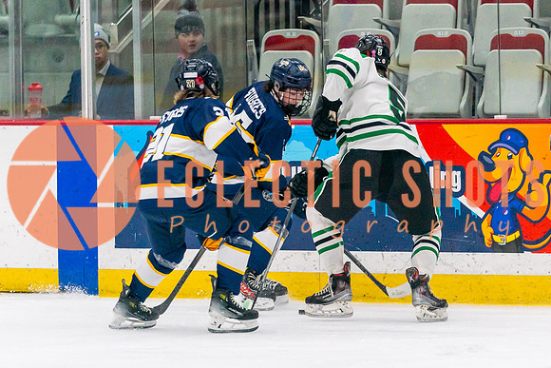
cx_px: 307
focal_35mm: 352
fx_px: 5394
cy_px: 215
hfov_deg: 5.8
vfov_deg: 3.9
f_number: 2.8
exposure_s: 1/1250
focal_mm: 200
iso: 3200
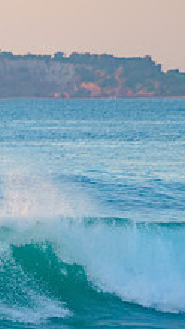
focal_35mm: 775
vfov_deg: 2.8
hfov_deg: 1.6
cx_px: -161
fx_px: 6748
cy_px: 250
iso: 280
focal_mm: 280
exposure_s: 1/400
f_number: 5.6
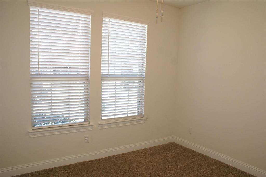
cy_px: 88
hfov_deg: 67.4
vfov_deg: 47.9
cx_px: 133
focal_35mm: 27
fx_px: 199
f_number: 5.6
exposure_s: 1/60
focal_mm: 18
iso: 320
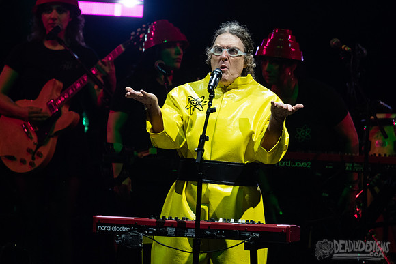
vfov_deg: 1.6
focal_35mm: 884
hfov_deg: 2.3
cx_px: 189
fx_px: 9726
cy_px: 105
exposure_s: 1/500
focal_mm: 600
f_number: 6.3
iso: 1000
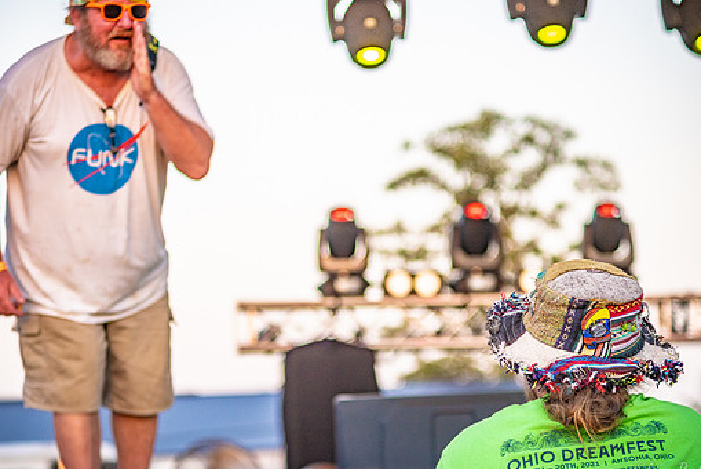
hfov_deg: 13.9
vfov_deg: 9.3
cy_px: 232
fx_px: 2883
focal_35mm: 148
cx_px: 324
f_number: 4
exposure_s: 1/250
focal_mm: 130
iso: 1000
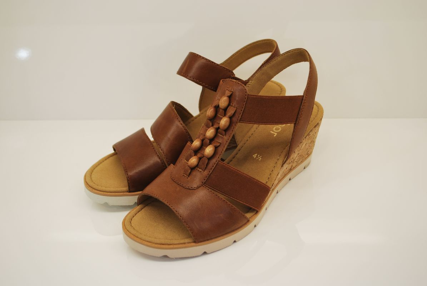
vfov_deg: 30.9
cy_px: 143
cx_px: 214
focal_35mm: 44
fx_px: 517
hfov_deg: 44.9
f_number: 4.8
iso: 200
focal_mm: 29
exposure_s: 1/80
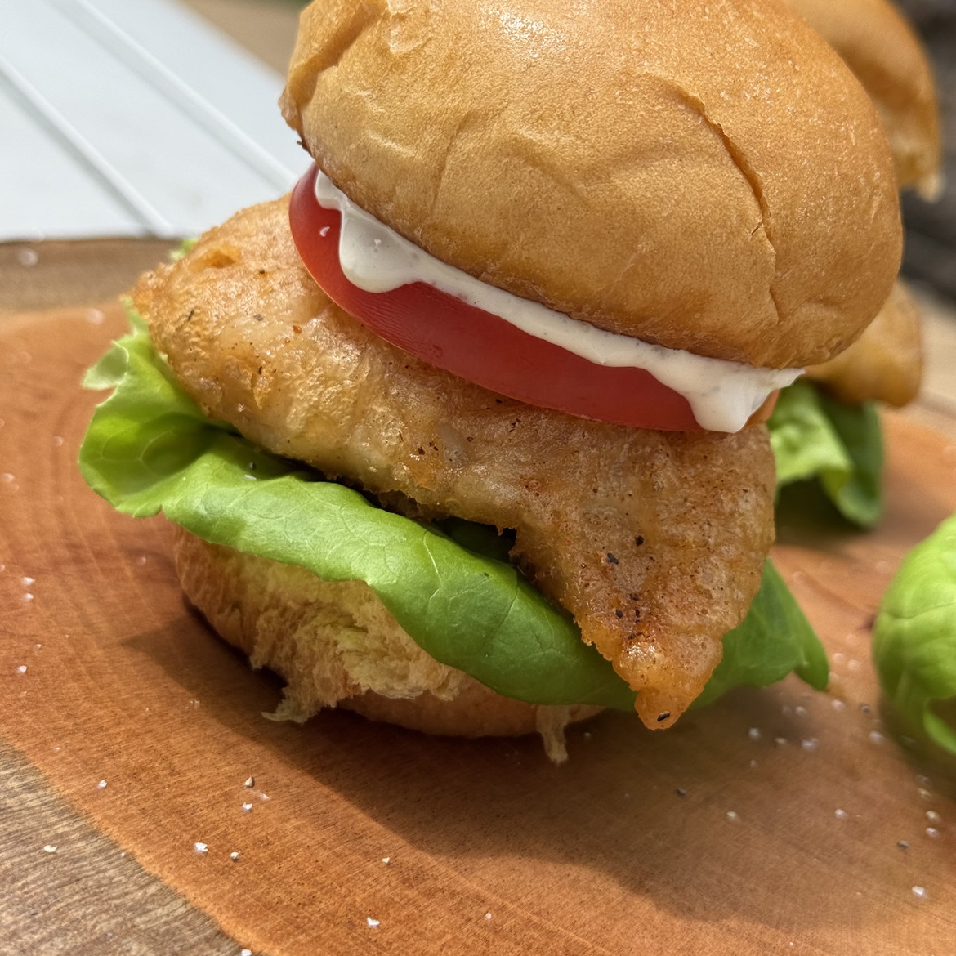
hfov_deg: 29.6
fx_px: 1812
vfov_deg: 29.5
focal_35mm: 58
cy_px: 448
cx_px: 476
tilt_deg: -17.9
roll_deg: -16.8
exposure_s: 1/3226
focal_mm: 6.76
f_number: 1.78
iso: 100
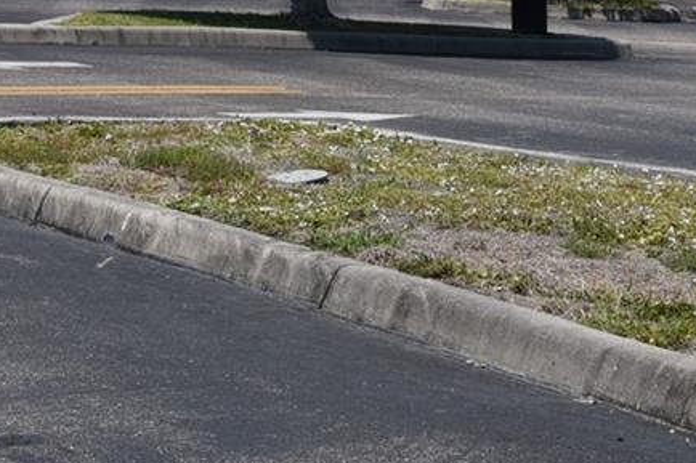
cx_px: 377
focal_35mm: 177
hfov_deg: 11.6
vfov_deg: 7.7
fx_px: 3421
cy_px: -132
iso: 500
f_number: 13
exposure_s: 1/640
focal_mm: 48
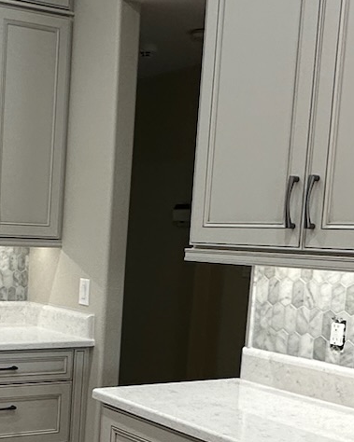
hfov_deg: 24.5
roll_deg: -2.4
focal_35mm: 59
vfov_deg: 31.5
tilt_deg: -7.3
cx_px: -8
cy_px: 325
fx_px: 773
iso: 160
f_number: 2.2
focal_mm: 2.22
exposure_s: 1/63
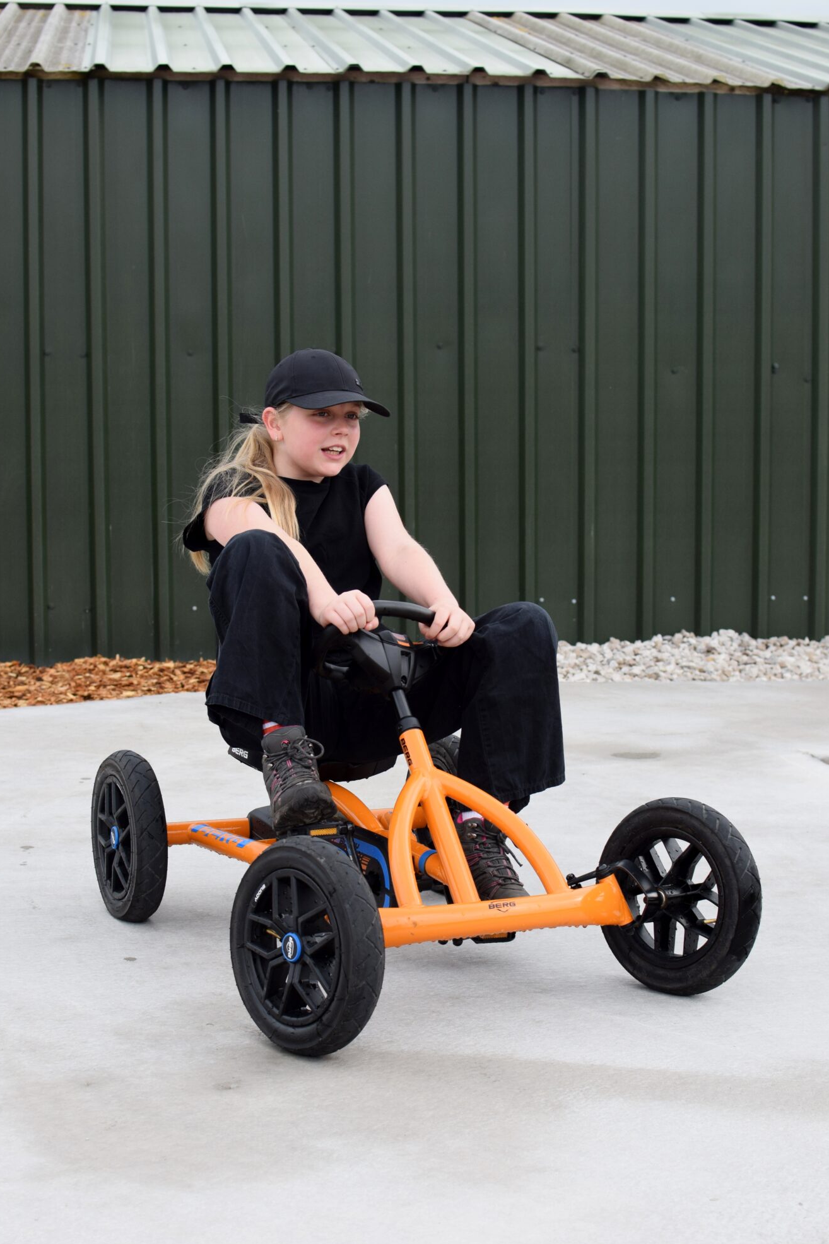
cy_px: 621
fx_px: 1988
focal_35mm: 58
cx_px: 397
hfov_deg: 23.6
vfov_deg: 34.7
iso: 400
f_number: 5
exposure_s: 1/1250
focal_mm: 35
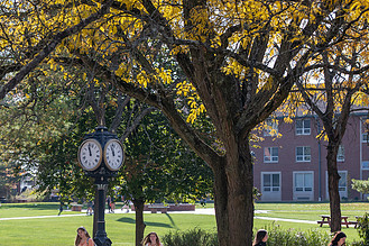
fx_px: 1772
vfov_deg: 7.9
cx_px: 76
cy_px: 149
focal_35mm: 173
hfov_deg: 11.8
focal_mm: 98
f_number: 5
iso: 200
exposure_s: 1/500
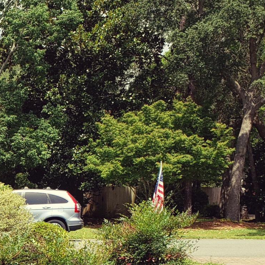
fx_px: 797
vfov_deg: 18.0
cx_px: -118
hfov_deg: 17.2
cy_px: 309
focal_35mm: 92
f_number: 2.4
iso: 50
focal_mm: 4.3
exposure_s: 1/820
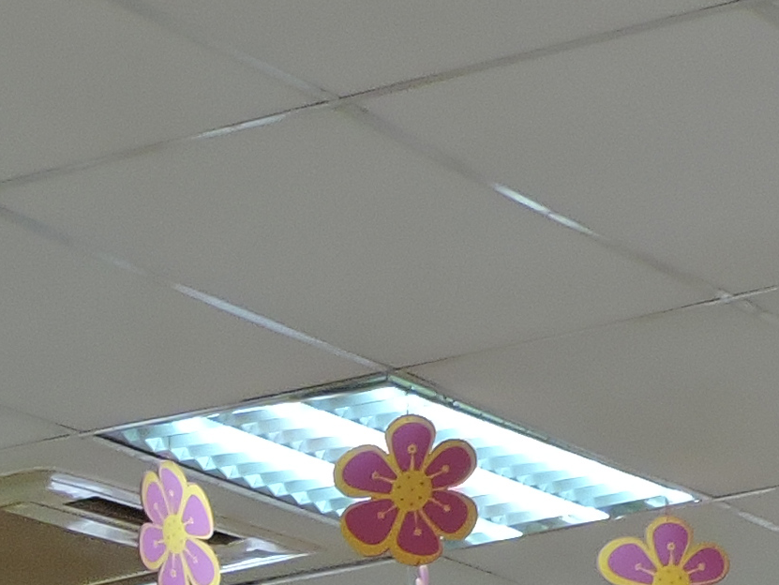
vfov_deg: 7.2
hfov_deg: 10.2
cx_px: 259
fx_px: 4368
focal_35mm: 194
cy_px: 1387
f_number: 3.3
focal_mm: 6.2
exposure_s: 1/50
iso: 250
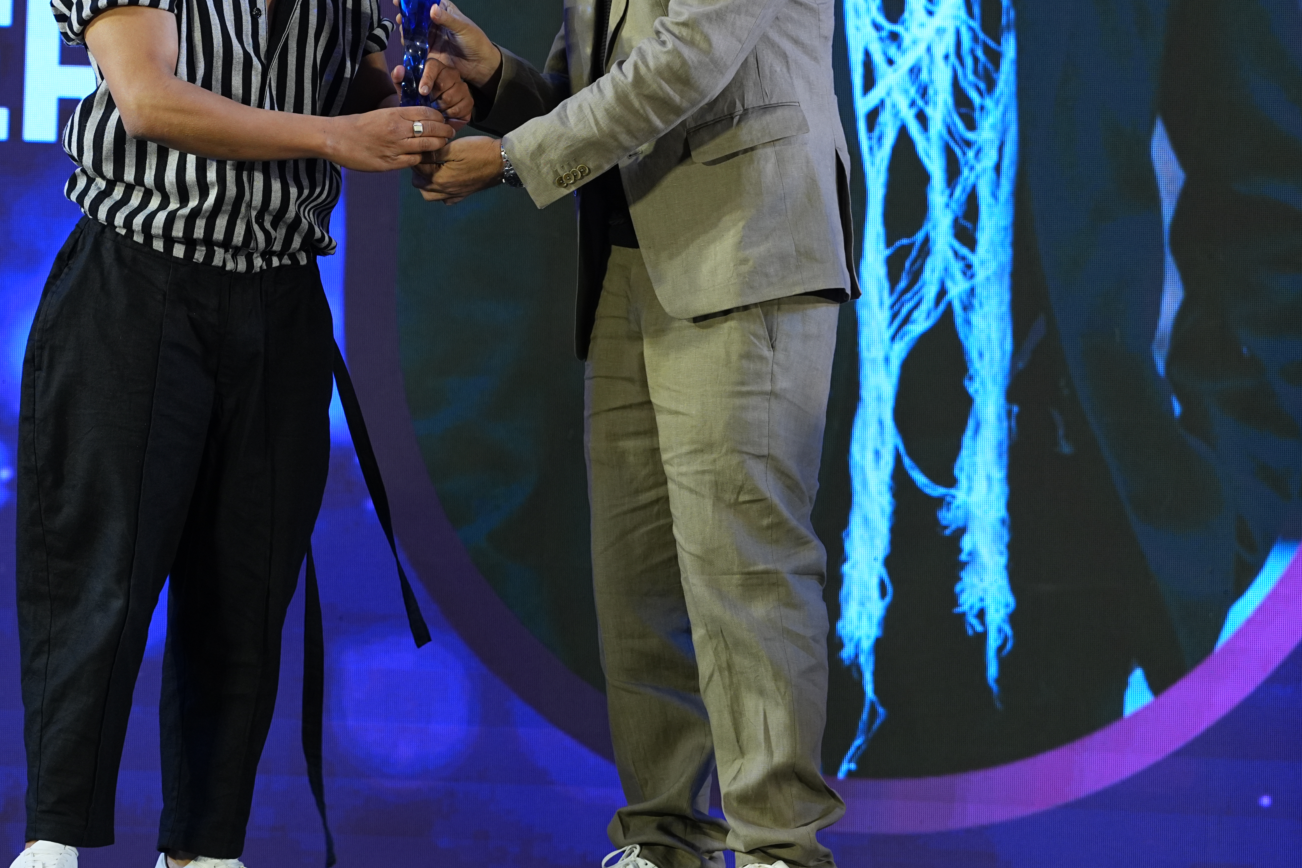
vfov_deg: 4.6
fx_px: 10777
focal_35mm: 298
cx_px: 384
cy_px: 268
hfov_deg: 6.9
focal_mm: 164
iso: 640
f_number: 3.2
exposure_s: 1/200
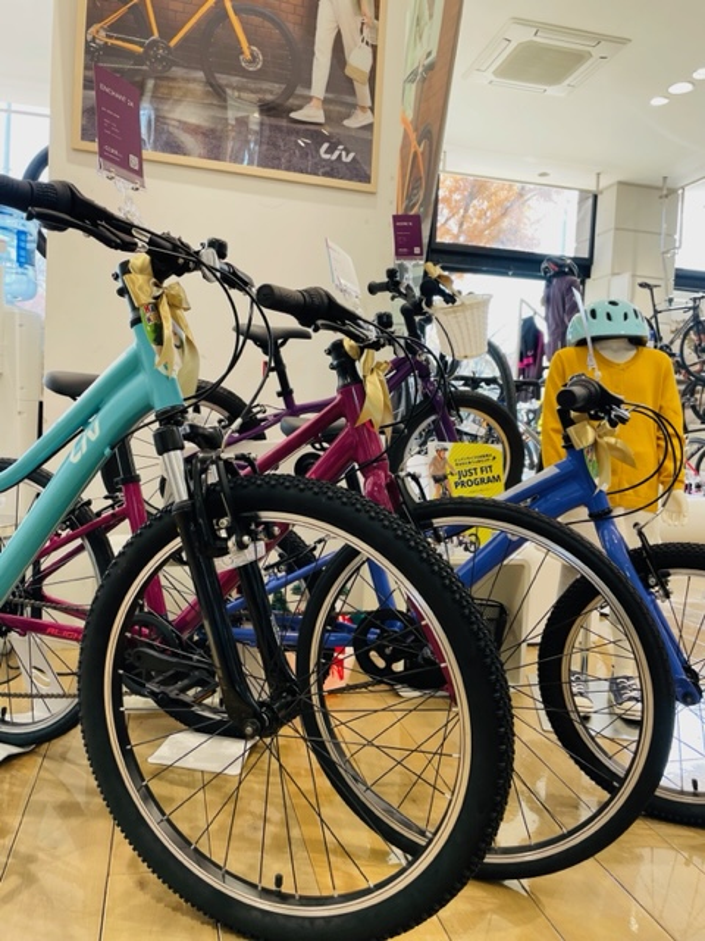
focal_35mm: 26
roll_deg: -2.3
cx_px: 352
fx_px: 706
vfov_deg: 67.3
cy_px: 470
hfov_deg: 53.1
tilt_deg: -3.0
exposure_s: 1/121
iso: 64
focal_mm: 4.2
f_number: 1.6
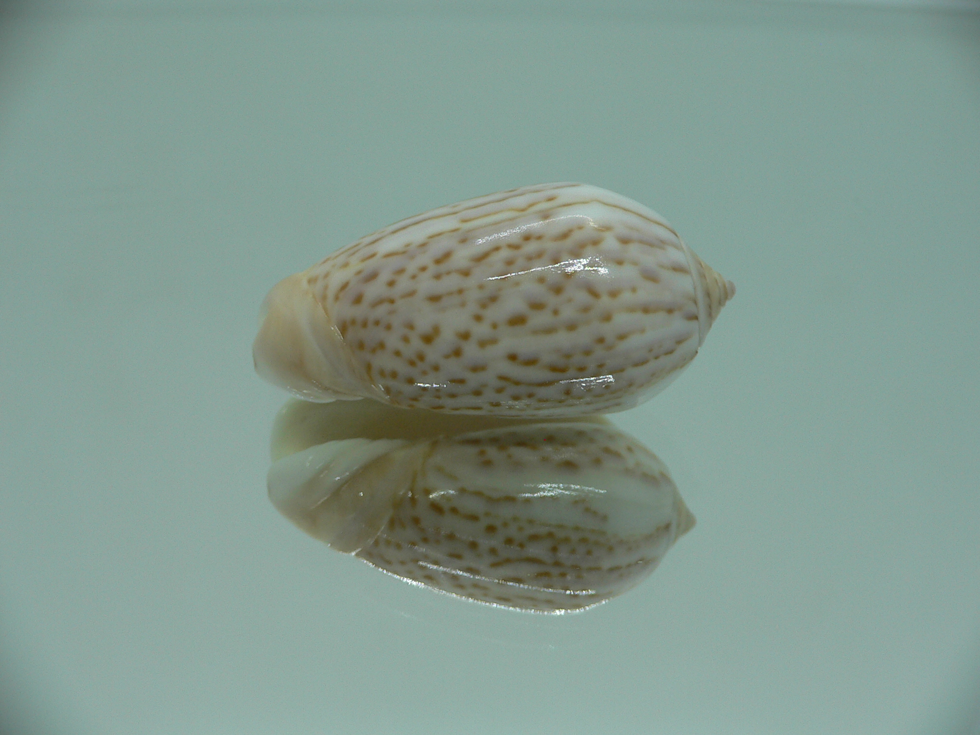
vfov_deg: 40.7
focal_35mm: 35
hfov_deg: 52.6
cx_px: 490
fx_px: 991
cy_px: 368
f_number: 2.8
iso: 80
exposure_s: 1/60
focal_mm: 4.6
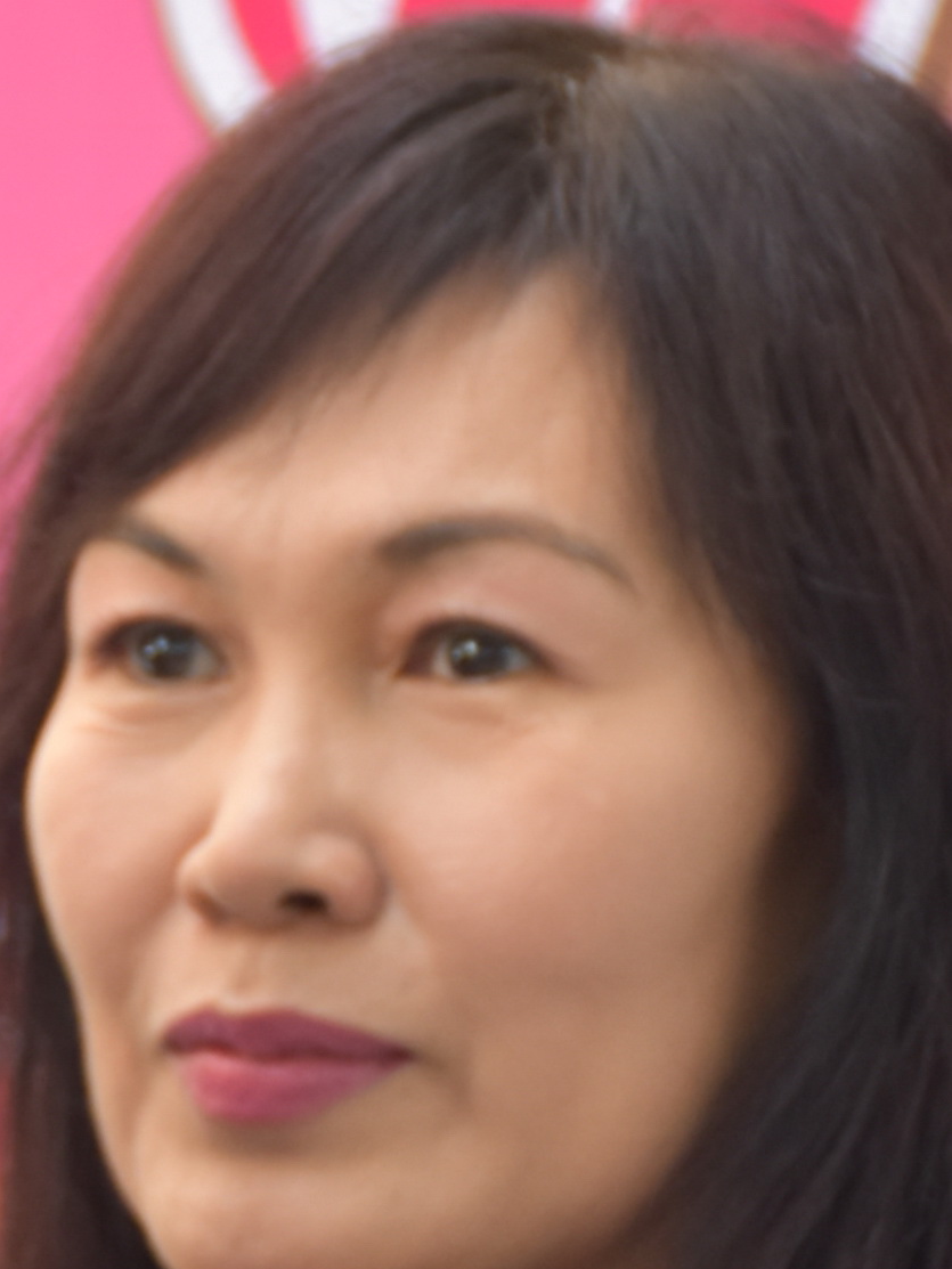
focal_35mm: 482
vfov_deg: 4.1
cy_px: 1469
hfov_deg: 3.1
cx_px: -402
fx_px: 17671
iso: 400
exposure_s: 1/125
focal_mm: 62
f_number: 5.6
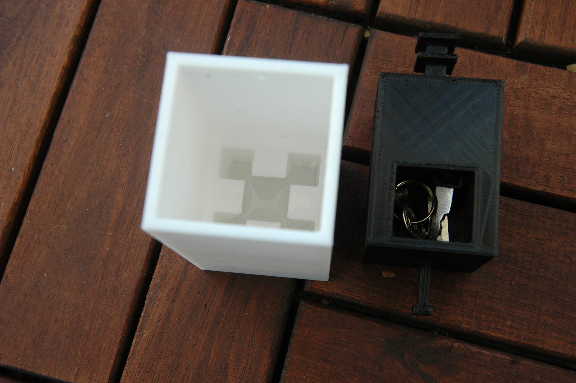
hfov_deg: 42.4
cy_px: 192
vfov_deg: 28.9
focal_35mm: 46
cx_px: 288
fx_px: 743
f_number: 8
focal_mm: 31
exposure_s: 1/25
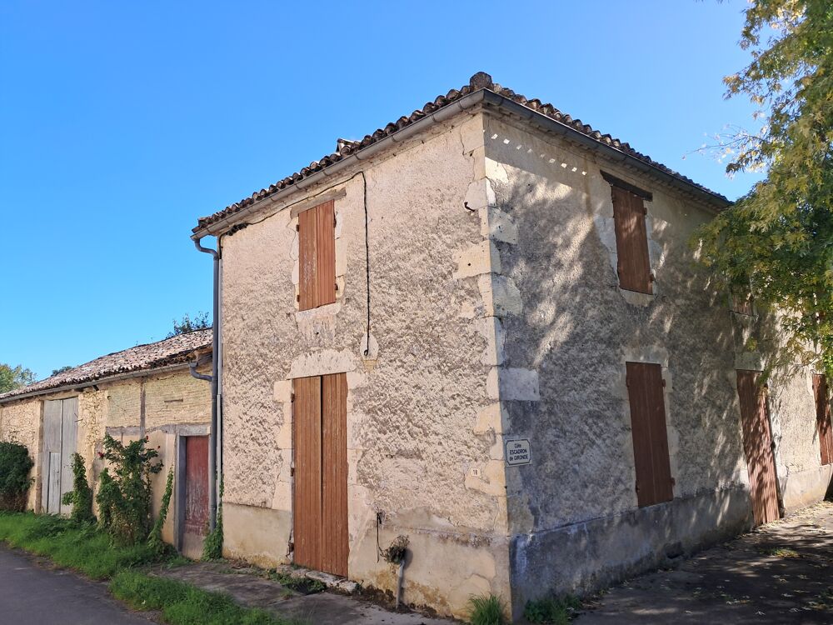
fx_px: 650
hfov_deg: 65.3
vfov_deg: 51.4
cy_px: 312
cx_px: 416
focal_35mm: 27
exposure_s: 1/341
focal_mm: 4
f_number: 1.8
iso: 50
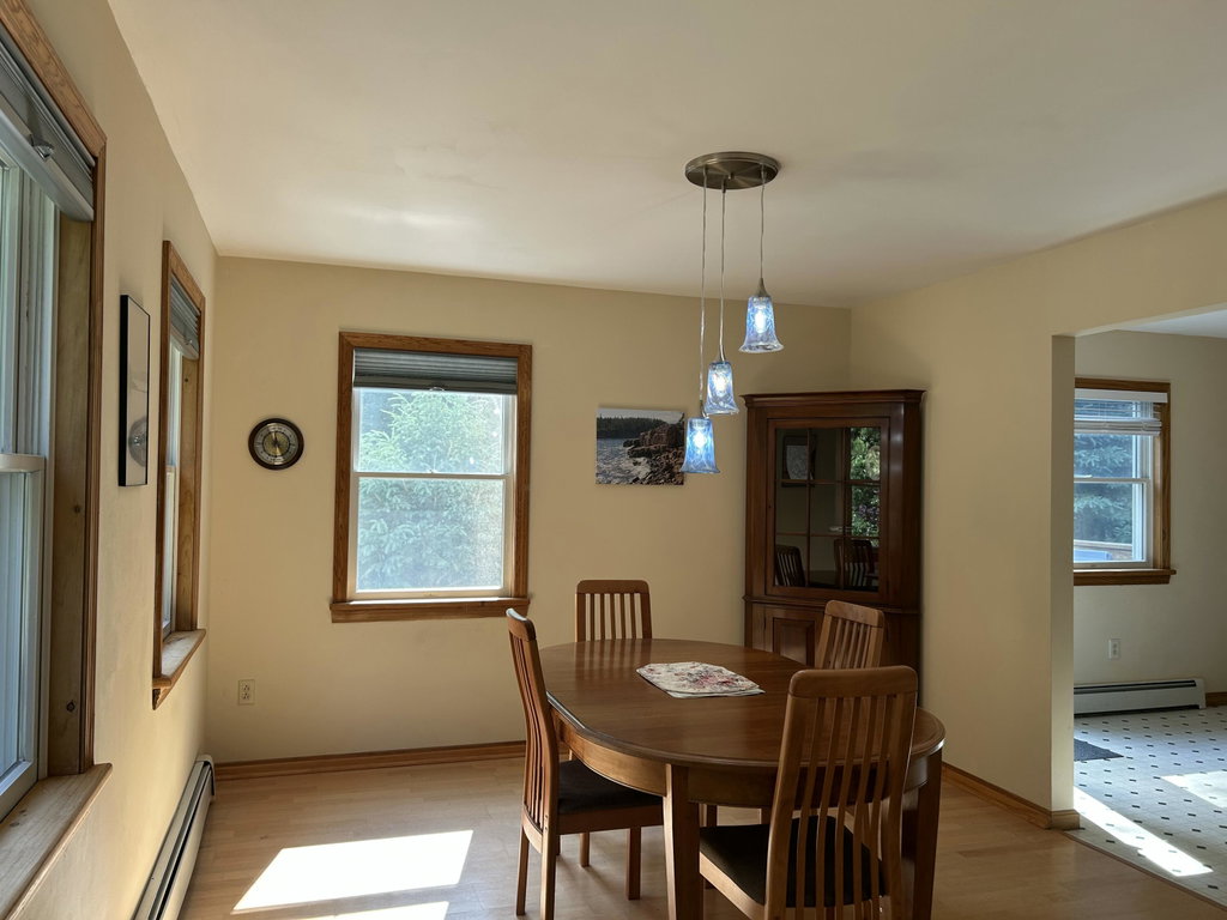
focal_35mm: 26
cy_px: 460
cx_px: 614
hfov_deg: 67.3
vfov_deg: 53.1
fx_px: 922
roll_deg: -0.7
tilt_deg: +2.1
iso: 32
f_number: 1.5
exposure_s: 1/127
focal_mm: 5.7
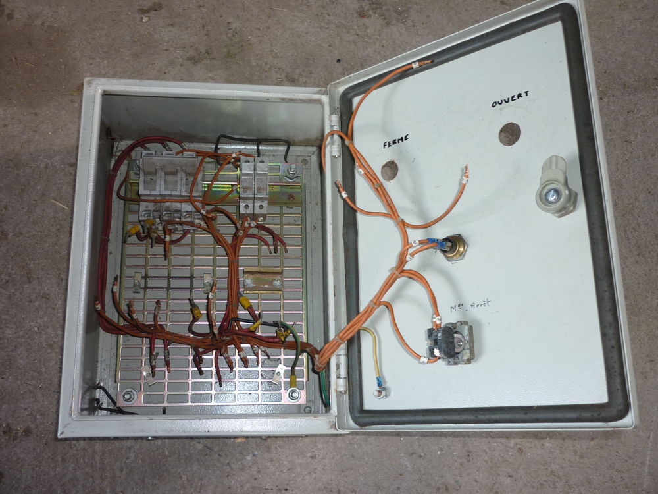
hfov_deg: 55.4
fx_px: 627
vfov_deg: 42.9
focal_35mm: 33
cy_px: 247
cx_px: 329
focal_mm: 5.5
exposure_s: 1/30
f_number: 2.8
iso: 100
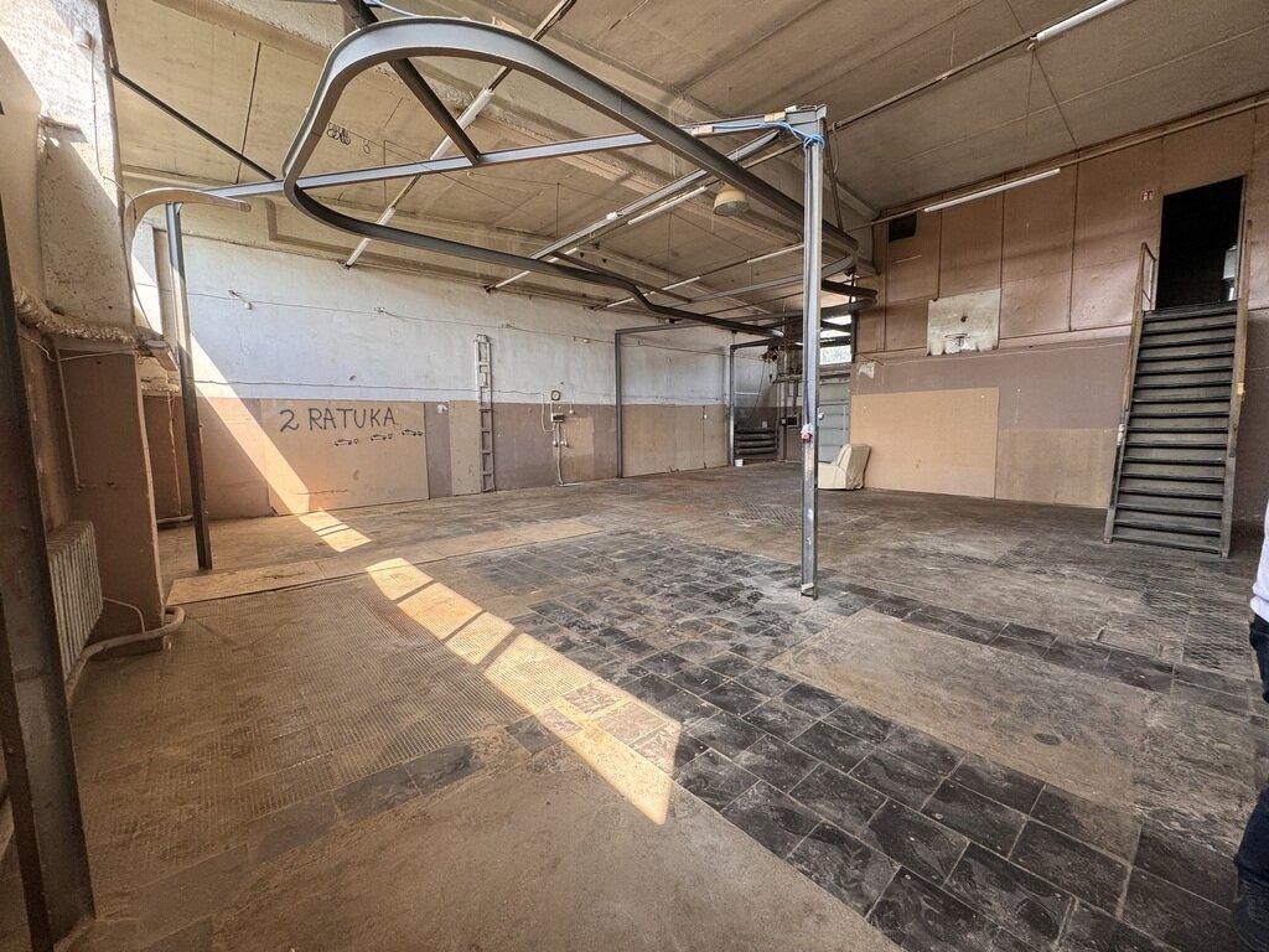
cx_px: 634
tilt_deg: -4.7
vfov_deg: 85.7
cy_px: 476
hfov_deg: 102.1
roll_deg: +1.0
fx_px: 513
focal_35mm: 14
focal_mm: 2.22
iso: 125
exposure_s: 1/99
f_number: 2.2
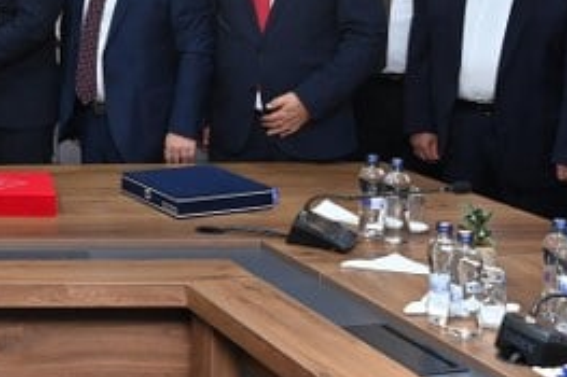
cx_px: -149
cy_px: -66
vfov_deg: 17.8
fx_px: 1149
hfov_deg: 24.5
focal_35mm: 73
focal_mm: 24
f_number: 5.6
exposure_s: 1/125
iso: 1600
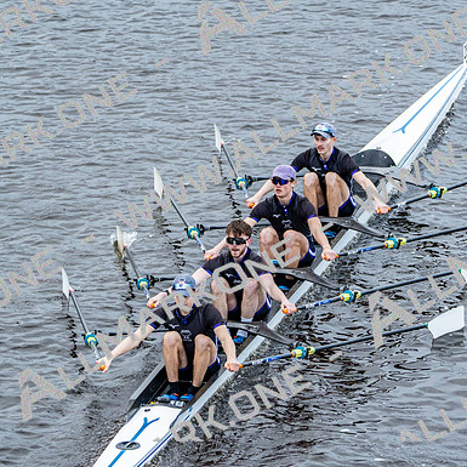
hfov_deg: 4.9
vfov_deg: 4.9
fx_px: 5418
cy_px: 234
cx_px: 264
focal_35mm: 355
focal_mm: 277
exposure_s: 1/1250
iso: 1600
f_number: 5.6
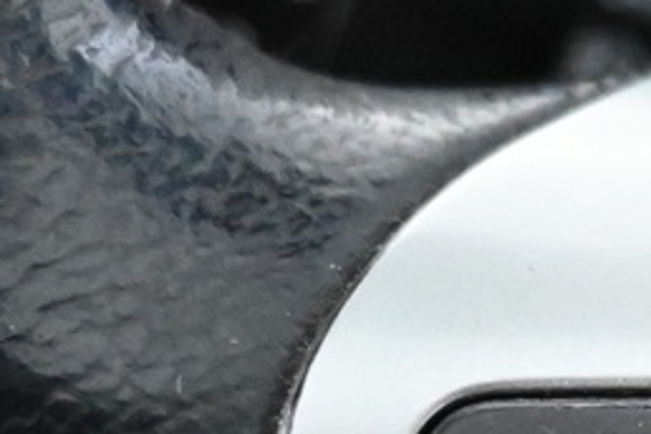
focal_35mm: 198
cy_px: 792
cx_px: 1082
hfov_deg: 9.9
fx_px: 3583
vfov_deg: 6.8
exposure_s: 1/30
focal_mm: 21
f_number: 4
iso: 6400
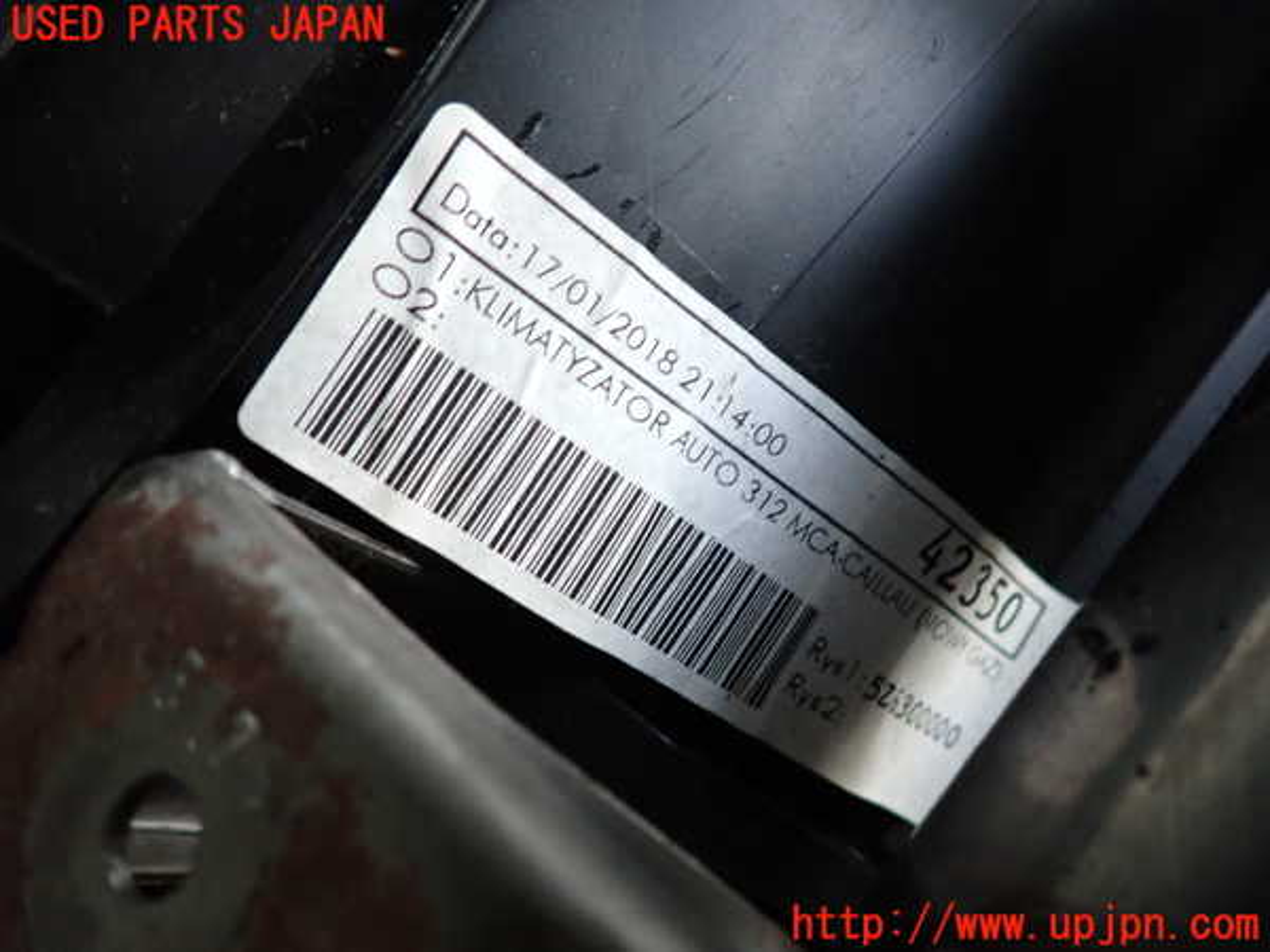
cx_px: 635
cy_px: 476
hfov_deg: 69.4
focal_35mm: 25
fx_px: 917
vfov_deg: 54.9
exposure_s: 1/30
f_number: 2
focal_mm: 4.5
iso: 320
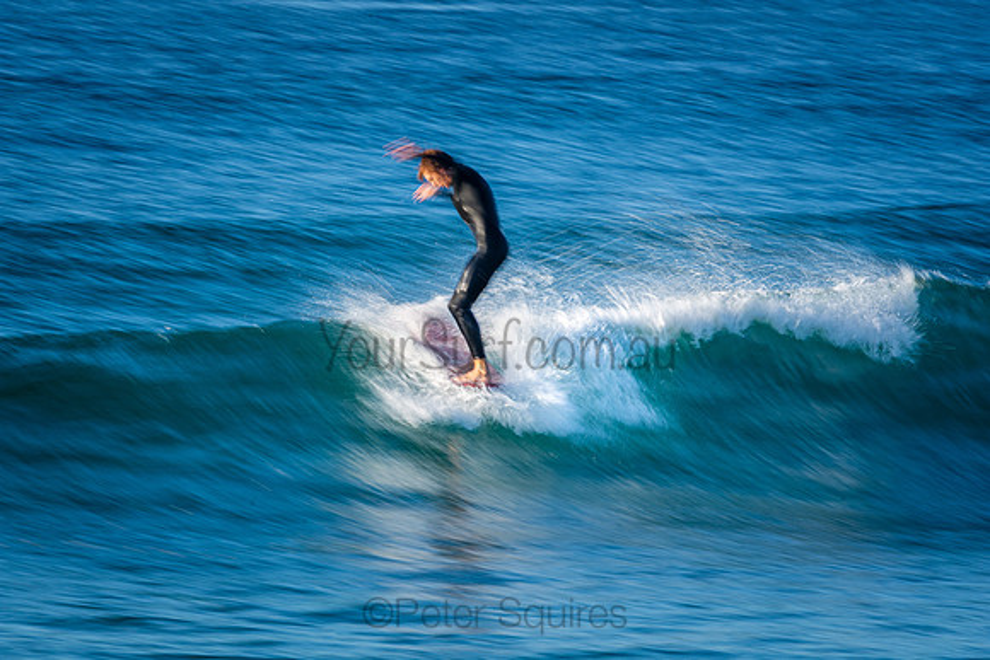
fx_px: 20629
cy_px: 330
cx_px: 495
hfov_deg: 2.7
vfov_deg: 1.8
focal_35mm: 750
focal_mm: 500
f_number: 22
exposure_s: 1/20
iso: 100
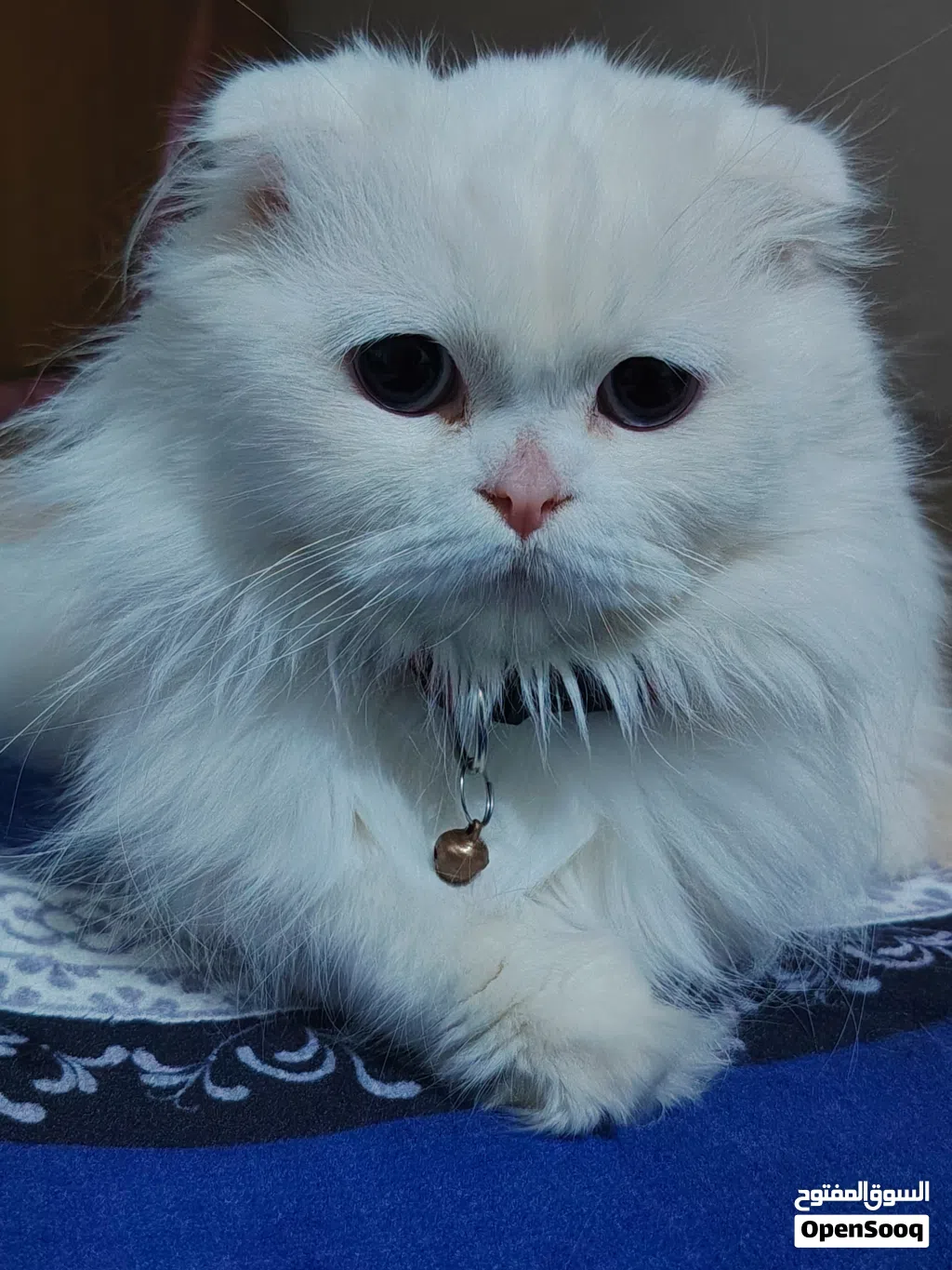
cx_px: 476
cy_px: 635
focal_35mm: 47
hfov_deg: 30.9
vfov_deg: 40.4
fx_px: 1723
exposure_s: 1/25
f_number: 1.75
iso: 2316
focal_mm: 5.25
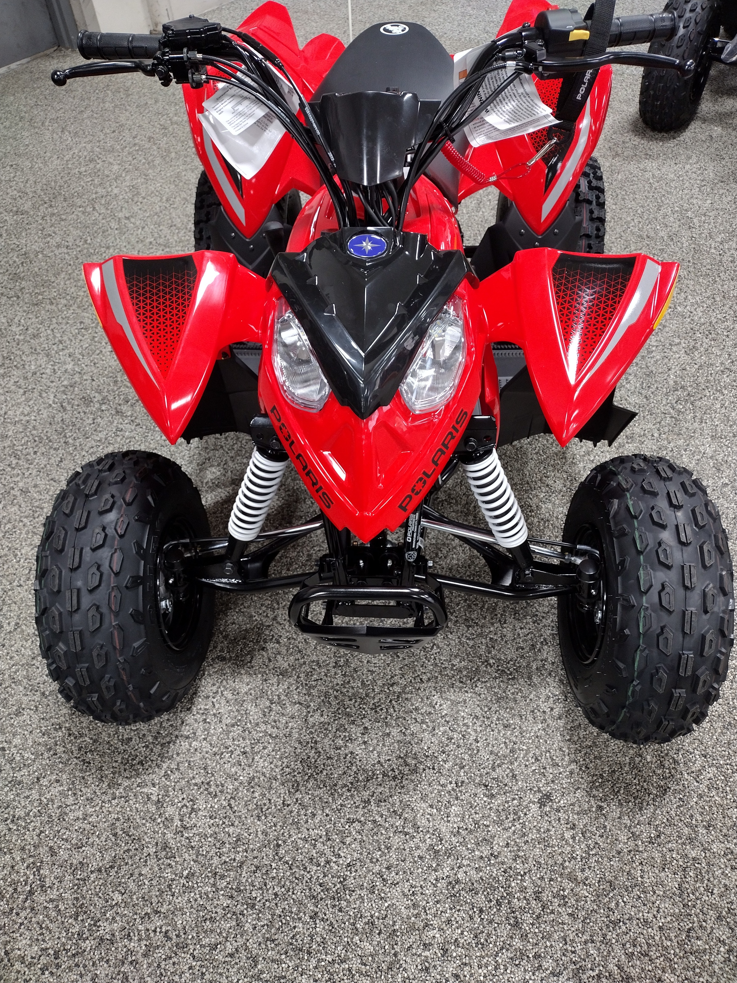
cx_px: 368
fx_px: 766
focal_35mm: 27
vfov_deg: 65.3
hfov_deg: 51.4
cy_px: 492
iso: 369
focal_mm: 4.71
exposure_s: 1/40
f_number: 1.7
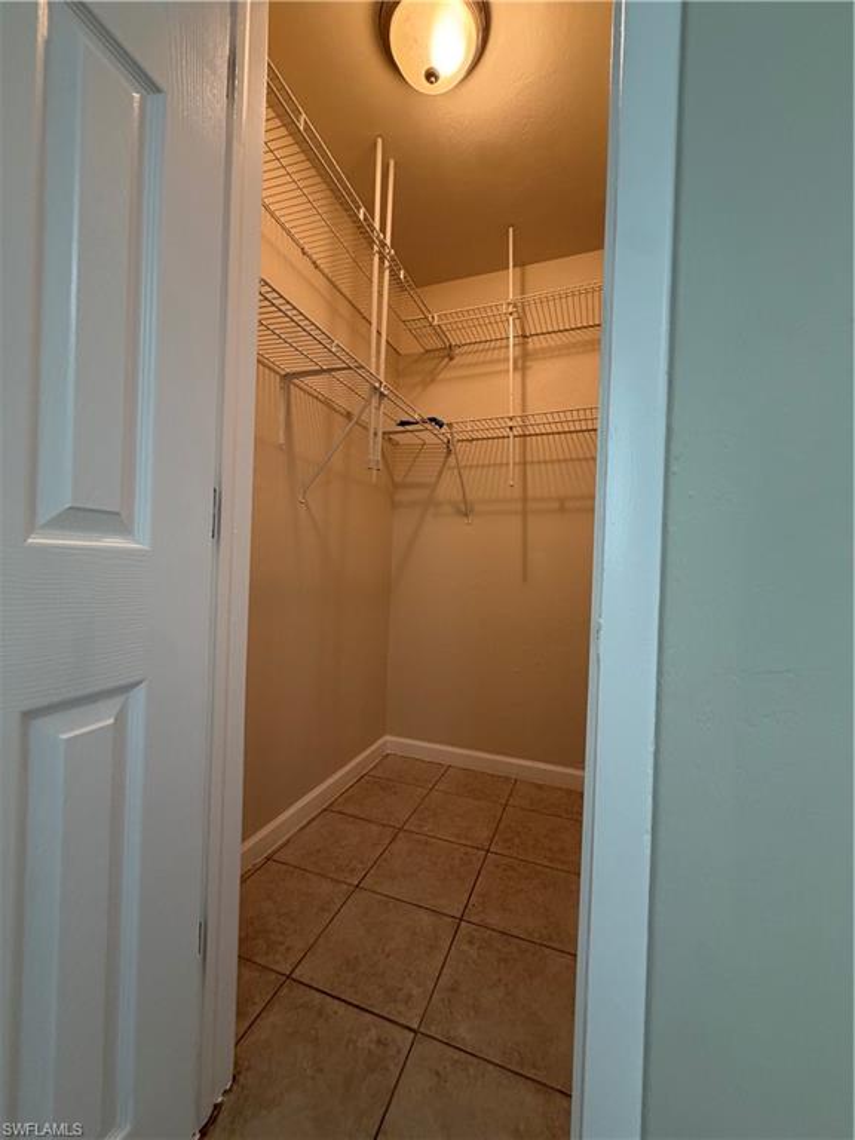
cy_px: 570
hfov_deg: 85.7
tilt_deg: -1.1
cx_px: 428
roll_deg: -2.1
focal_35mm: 14
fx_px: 461
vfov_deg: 102.1
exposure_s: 1/120
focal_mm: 2.22
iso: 250
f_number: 2.2
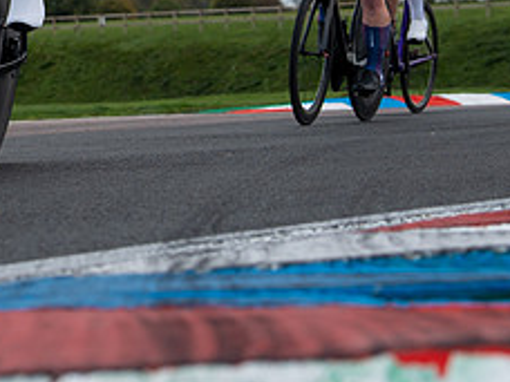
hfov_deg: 9.3
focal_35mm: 209
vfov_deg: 7.1
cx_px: -116
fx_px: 3079
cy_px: -21
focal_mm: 46
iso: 100
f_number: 3.5
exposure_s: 1/1000
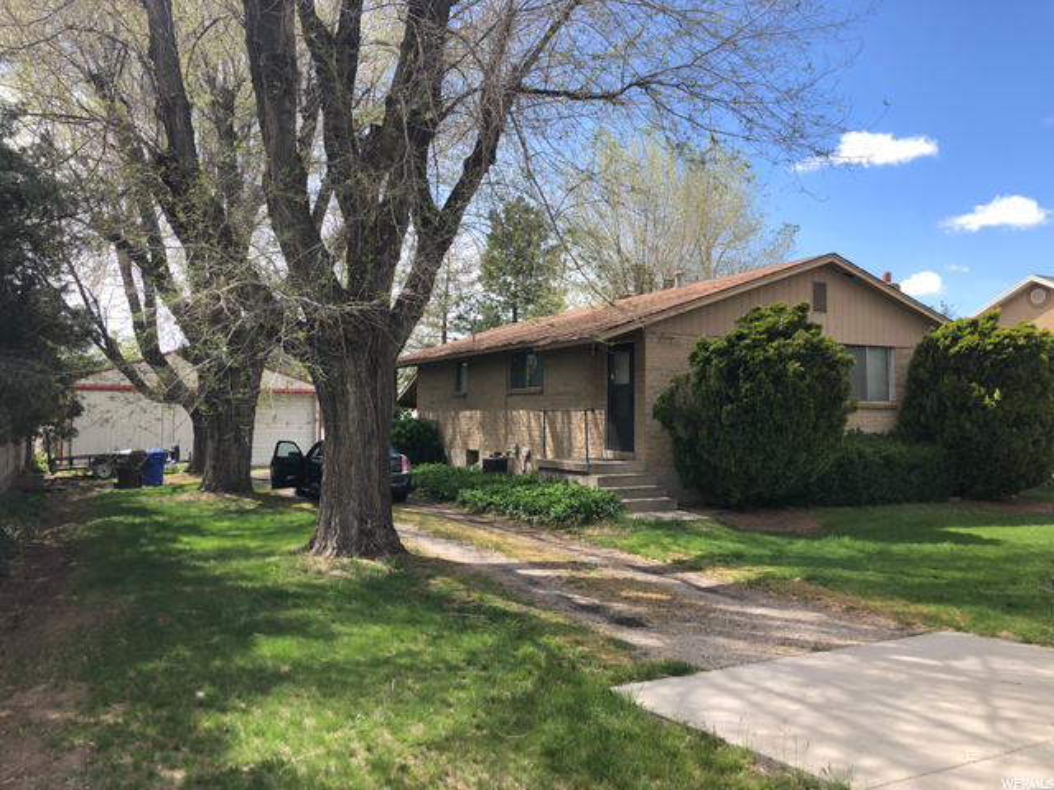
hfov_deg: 63.4
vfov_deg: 49.7
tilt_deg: +1.2
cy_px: 395
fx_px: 853
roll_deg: -2.2
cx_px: 527
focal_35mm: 28
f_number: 1.8
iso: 20
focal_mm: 3.99
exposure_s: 1/934
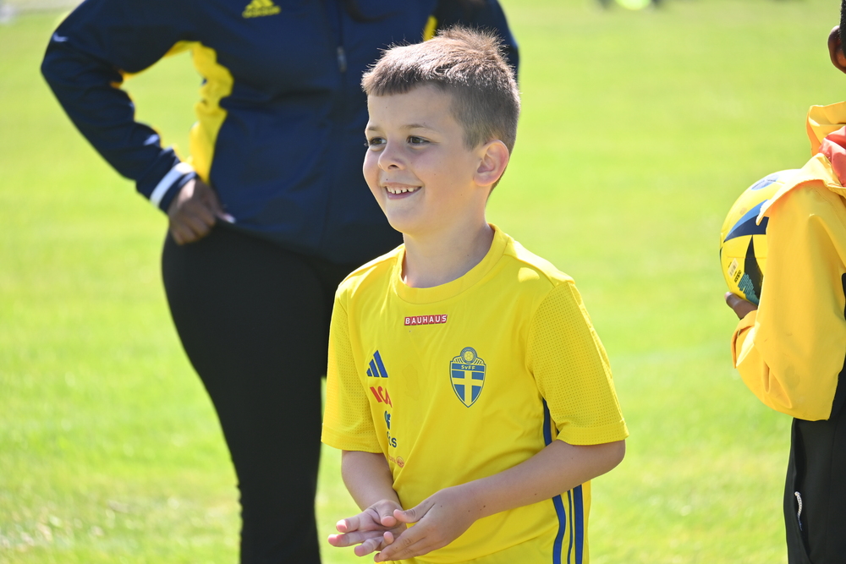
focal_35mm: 300
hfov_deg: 6.9
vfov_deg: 4.6
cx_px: 423
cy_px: 282
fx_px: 7051
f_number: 5.6
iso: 360
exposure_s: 1/500
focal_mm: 200
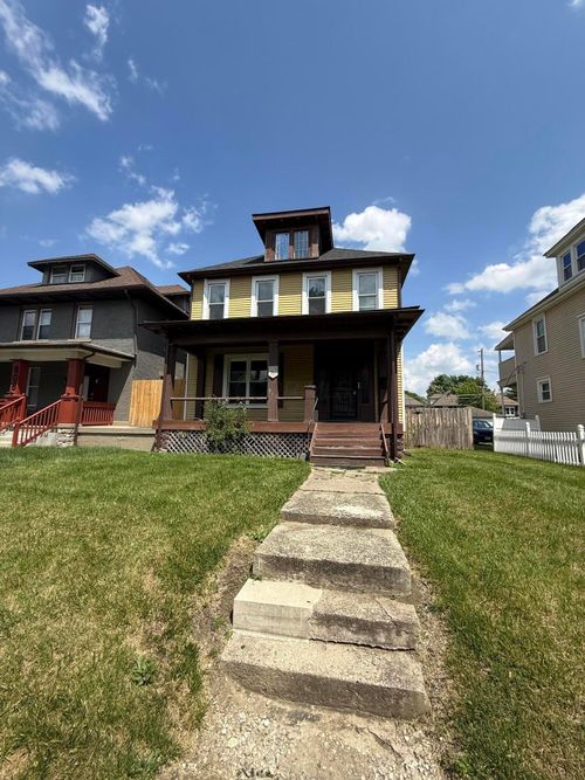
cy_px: 390
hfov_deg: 85.7
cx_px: 292
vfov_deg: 102.1
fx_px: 316
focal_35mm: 14
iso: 50
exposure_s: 1/1698
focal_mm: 2.22
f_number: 2.2
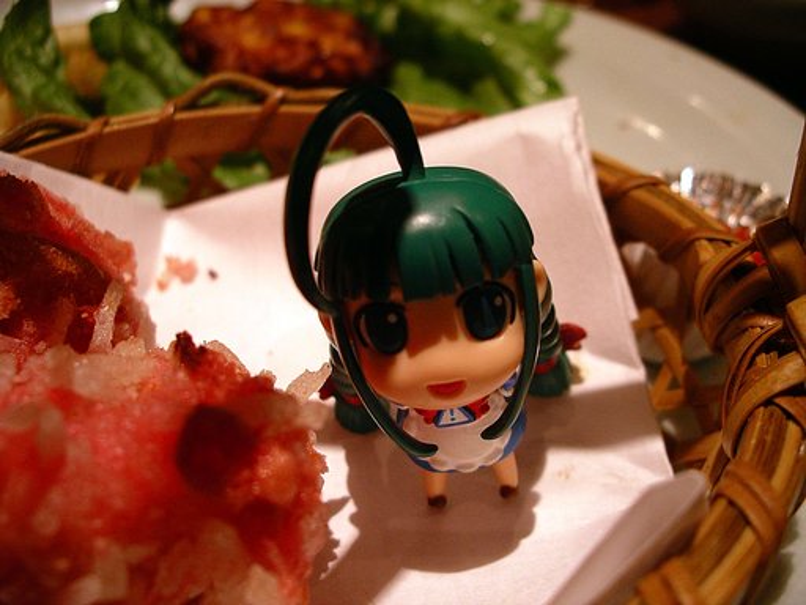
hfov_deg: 50.1
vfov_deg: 38.7
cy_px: 302
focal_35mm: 37
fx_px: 862
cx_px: 403
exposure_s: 1/15
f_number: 2.8
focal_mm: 7.8
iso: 200
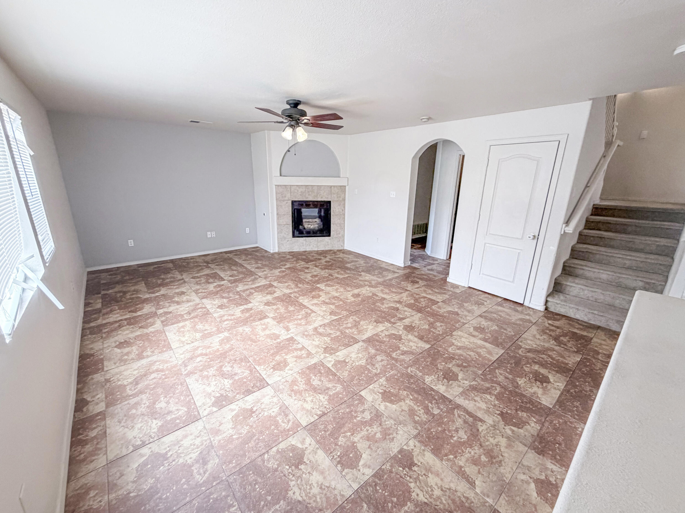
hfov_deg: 102.1
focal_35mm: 14
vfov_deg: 85.7
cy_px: 256
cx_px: 342
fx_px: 277
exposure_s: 1/120
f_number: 2.2
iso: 320
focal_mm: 2.22
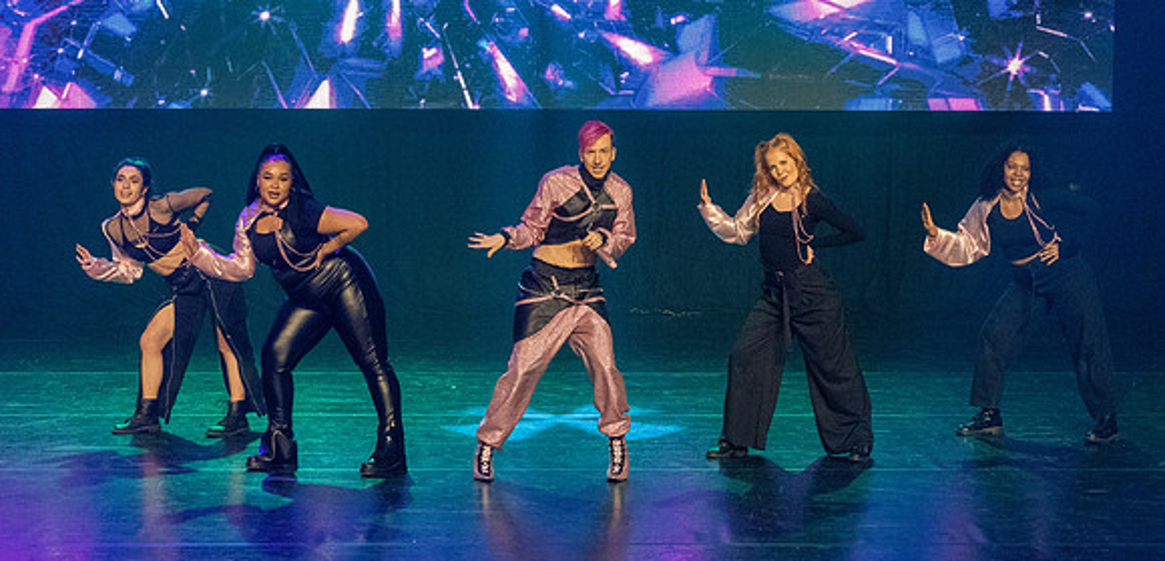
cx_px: 565
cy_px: 297
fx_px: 2562
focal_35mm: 86
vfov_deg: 12.5
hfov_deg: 25.6
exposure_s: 1/200
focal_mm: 50
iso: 5600
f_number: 4
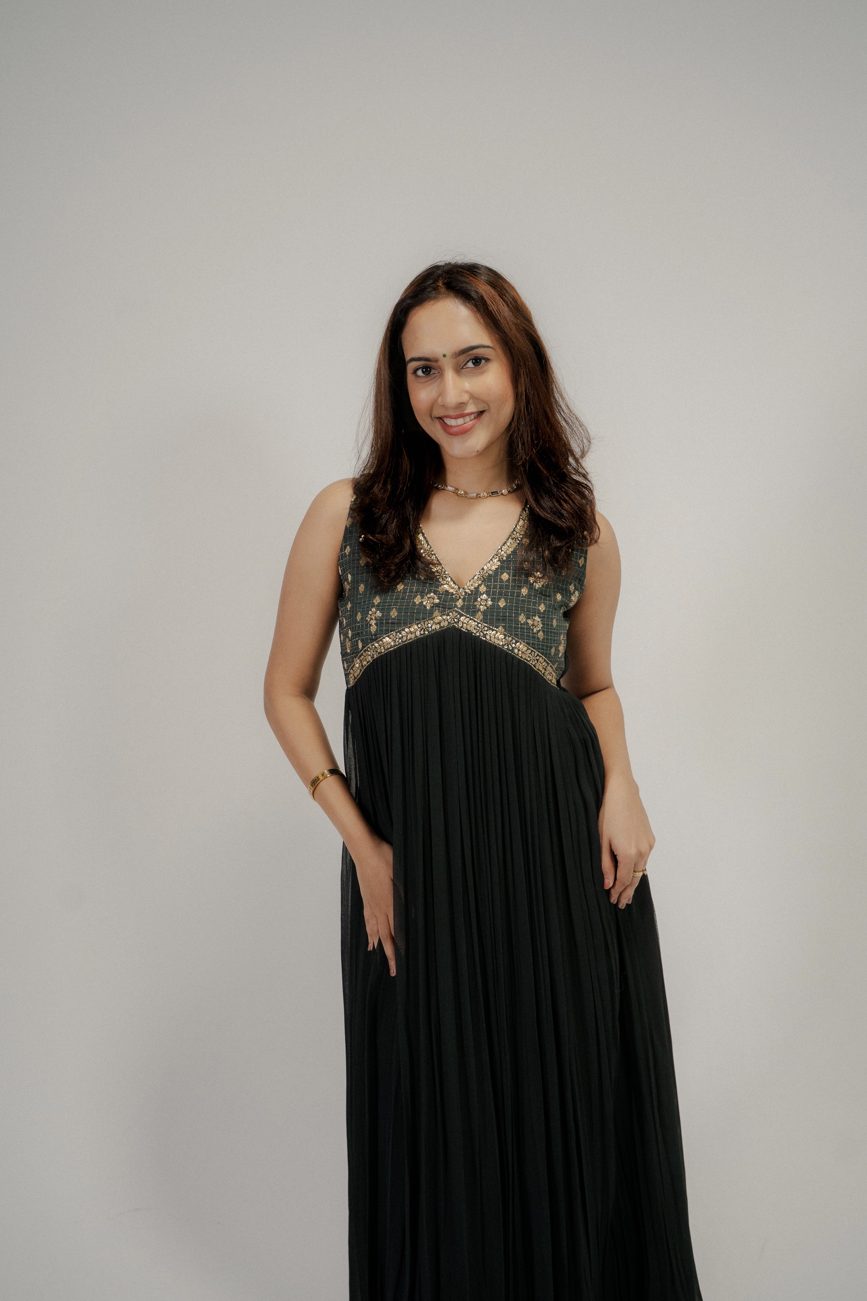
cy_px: 650
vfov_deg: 54.4
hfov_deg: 37.9
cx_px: 434
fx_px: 1264
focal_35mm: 35
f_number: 4
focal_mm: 35
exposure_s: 1/160
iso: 800
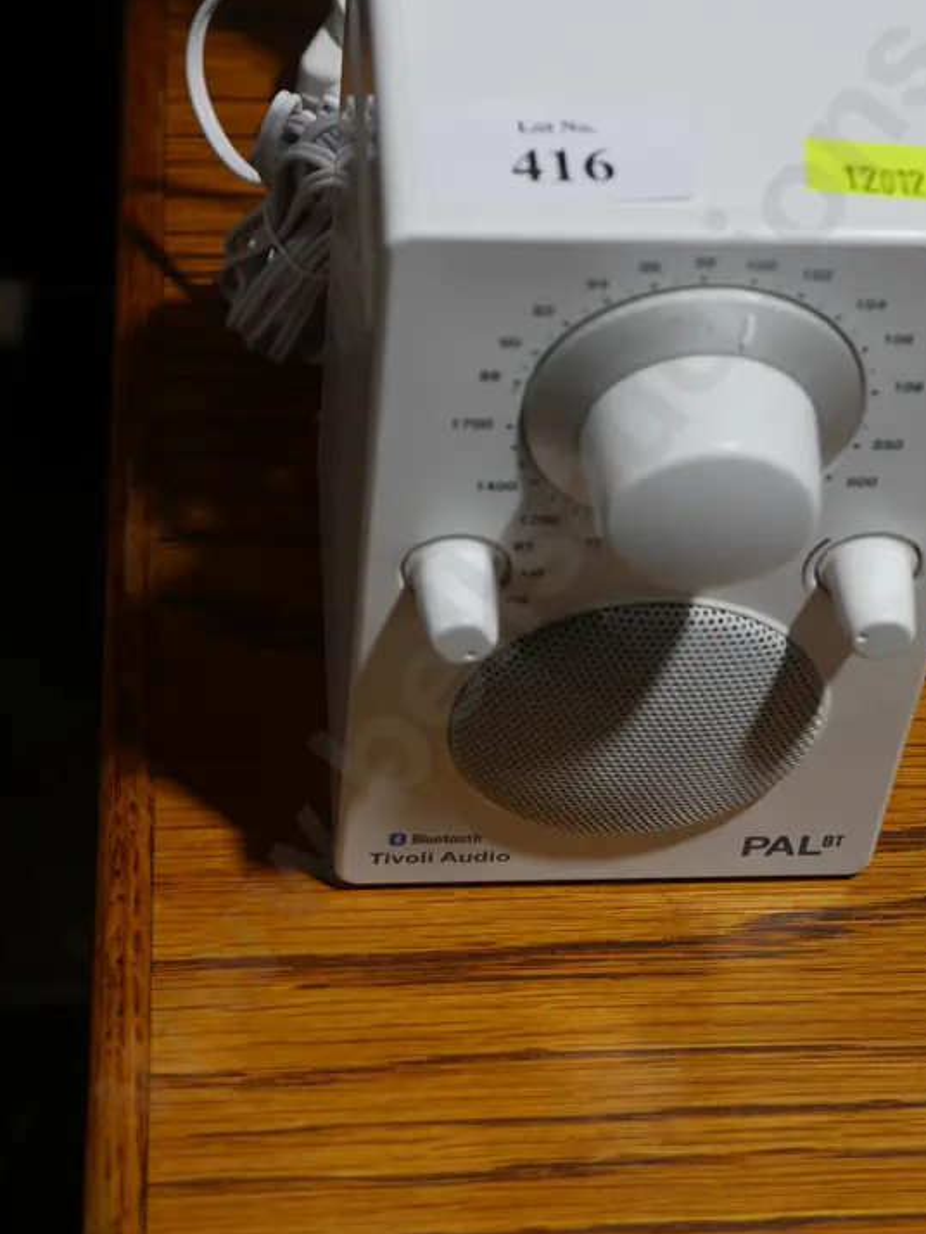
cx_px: 648
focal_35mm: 86
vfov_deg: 22.7
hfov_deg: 17.1
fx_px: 3066
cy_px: 410
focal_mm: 30
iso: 250
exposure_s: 1/60
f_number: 5.4
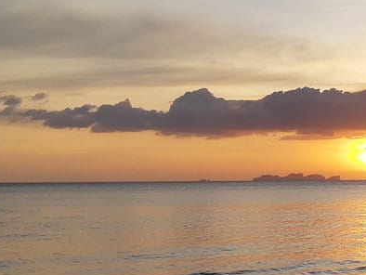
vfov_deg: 19.4
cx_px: 392
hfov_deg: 24.1
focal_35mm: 76
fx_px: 804
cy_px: 132
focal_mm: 3.93
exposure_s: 1/1029
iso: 40
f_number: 1.7
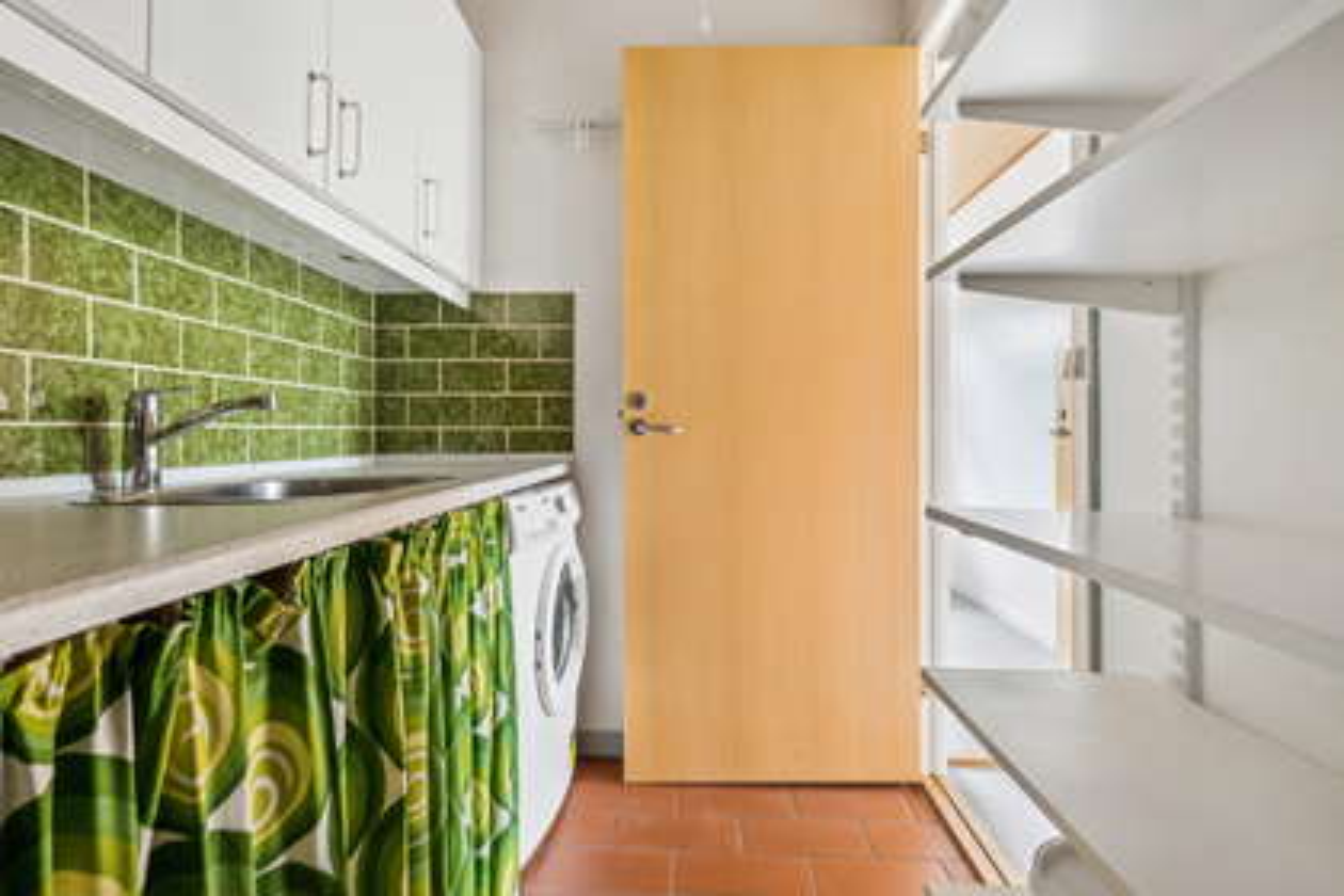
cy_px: 448
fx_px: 672
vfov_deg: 67.4
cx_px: 672
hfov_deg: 90.0
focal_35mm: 18
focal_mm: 18
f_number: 8
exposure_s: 1/13
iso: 400
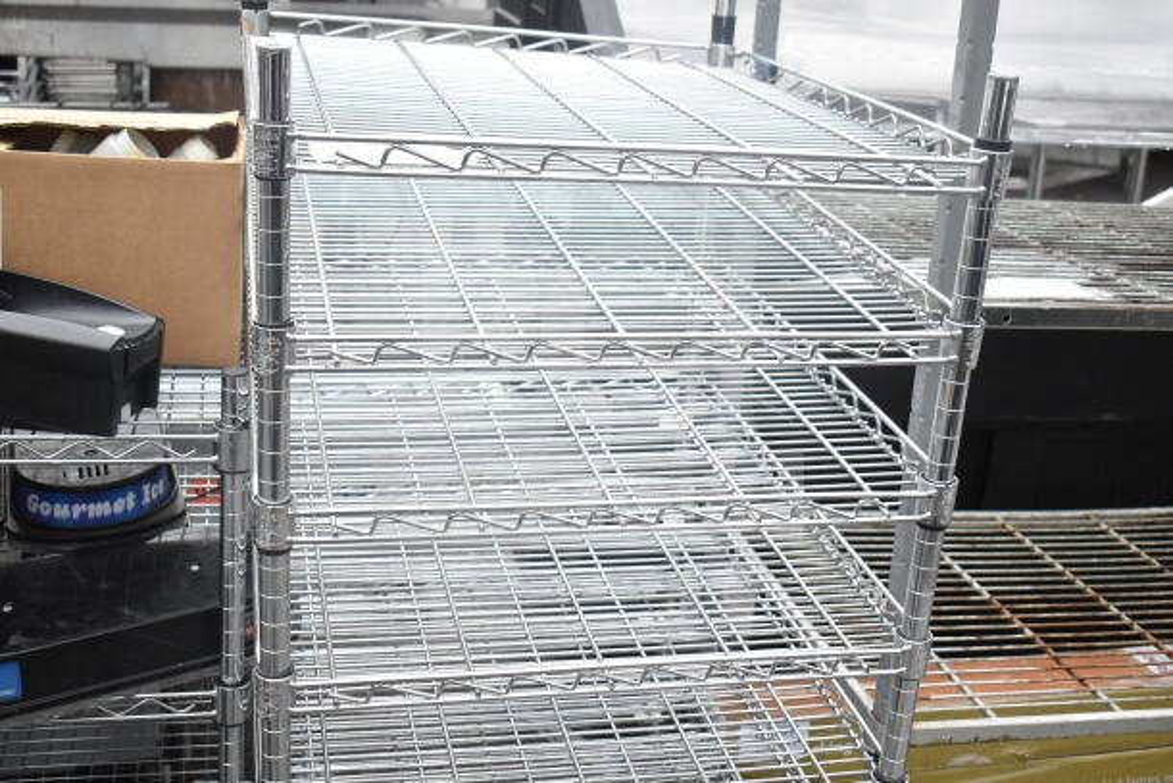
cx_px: 586
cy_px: 392
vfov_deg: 29.9
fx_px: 1467
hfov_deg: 43.6
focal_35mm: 45
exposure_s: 1/4000
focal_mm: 30
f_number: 4.2
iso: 2000
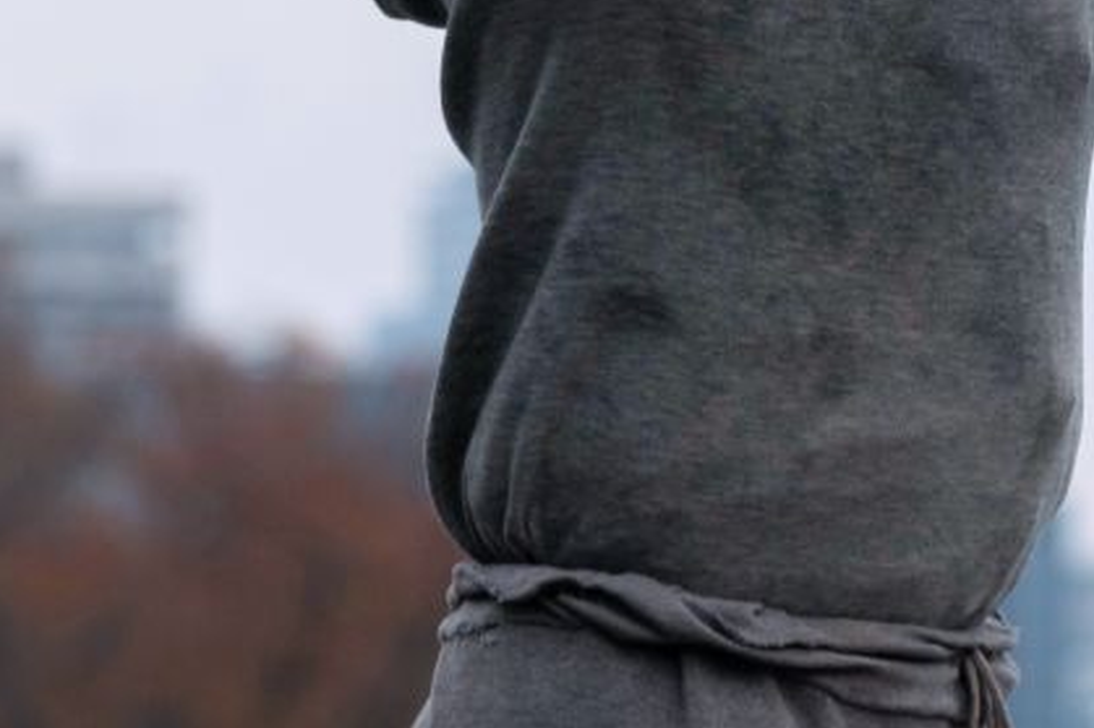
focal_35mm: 453
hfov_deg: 4.5
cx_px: 1005
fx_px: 13760
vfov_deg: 3.0
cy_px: -237
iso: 640
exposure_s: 1/1000
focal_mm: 102.2
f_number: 4
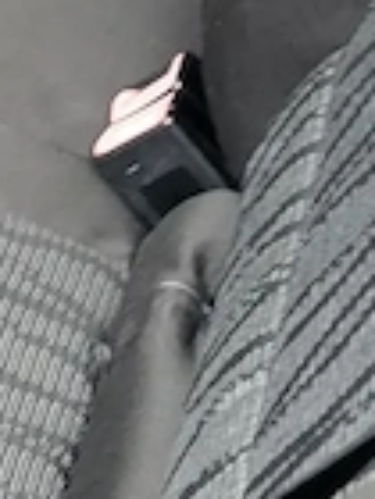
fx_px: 2152
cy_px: -18
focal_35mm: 149
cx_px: -236
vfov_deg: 13.1
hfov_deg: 9.6
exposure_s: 1/25
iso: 500
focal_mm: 5.4
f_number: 1.8
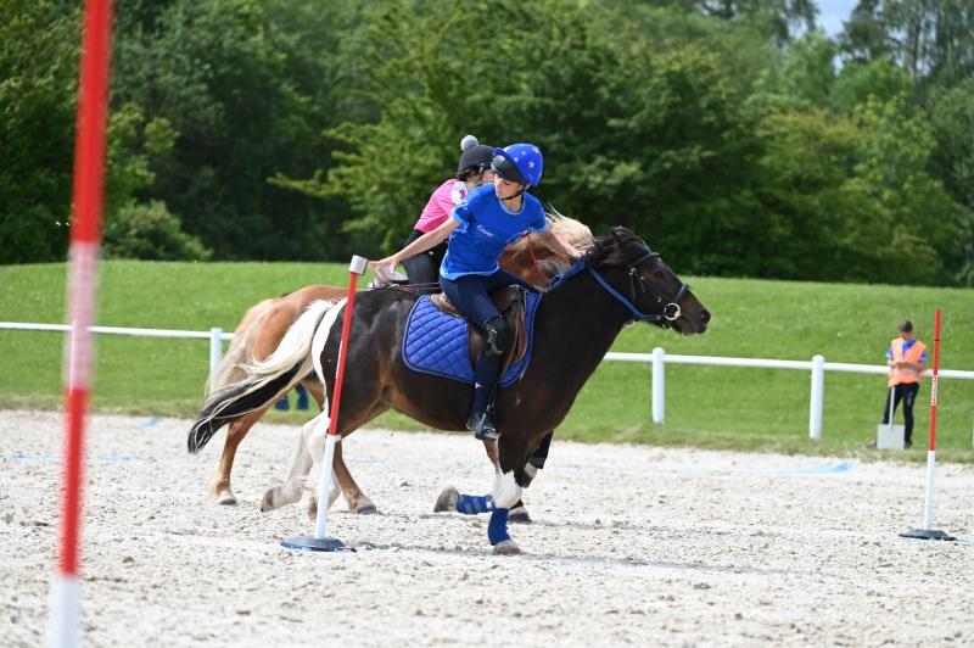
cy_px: 324
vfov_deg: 7.2
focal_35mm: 190
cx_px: 487
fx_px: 5136
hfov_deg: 10.8
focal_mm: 190
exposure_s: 1/1250
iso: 360
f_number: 5.6
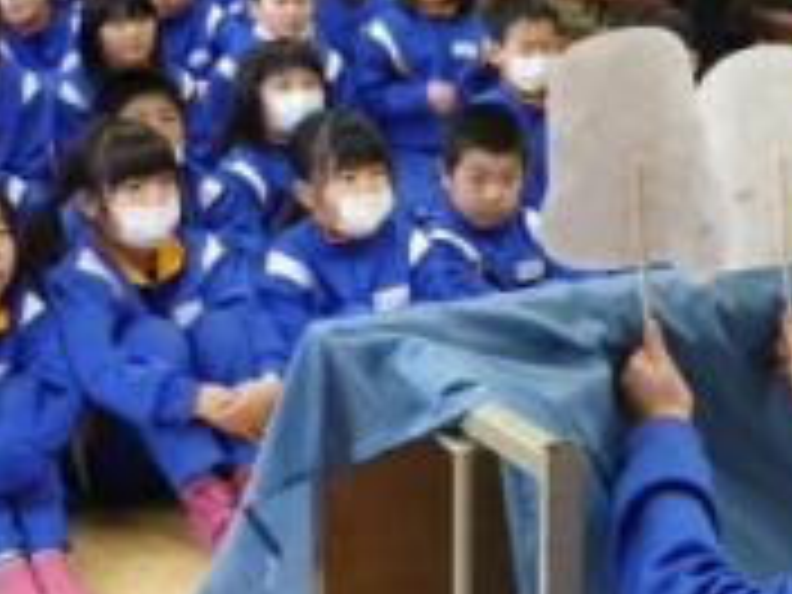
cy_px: 176
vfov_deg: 17.5
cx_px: 788
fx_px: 1922
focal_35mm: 84
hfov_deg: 22.4
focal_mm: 5.5
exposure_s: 1/30
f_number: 2.8
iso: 160
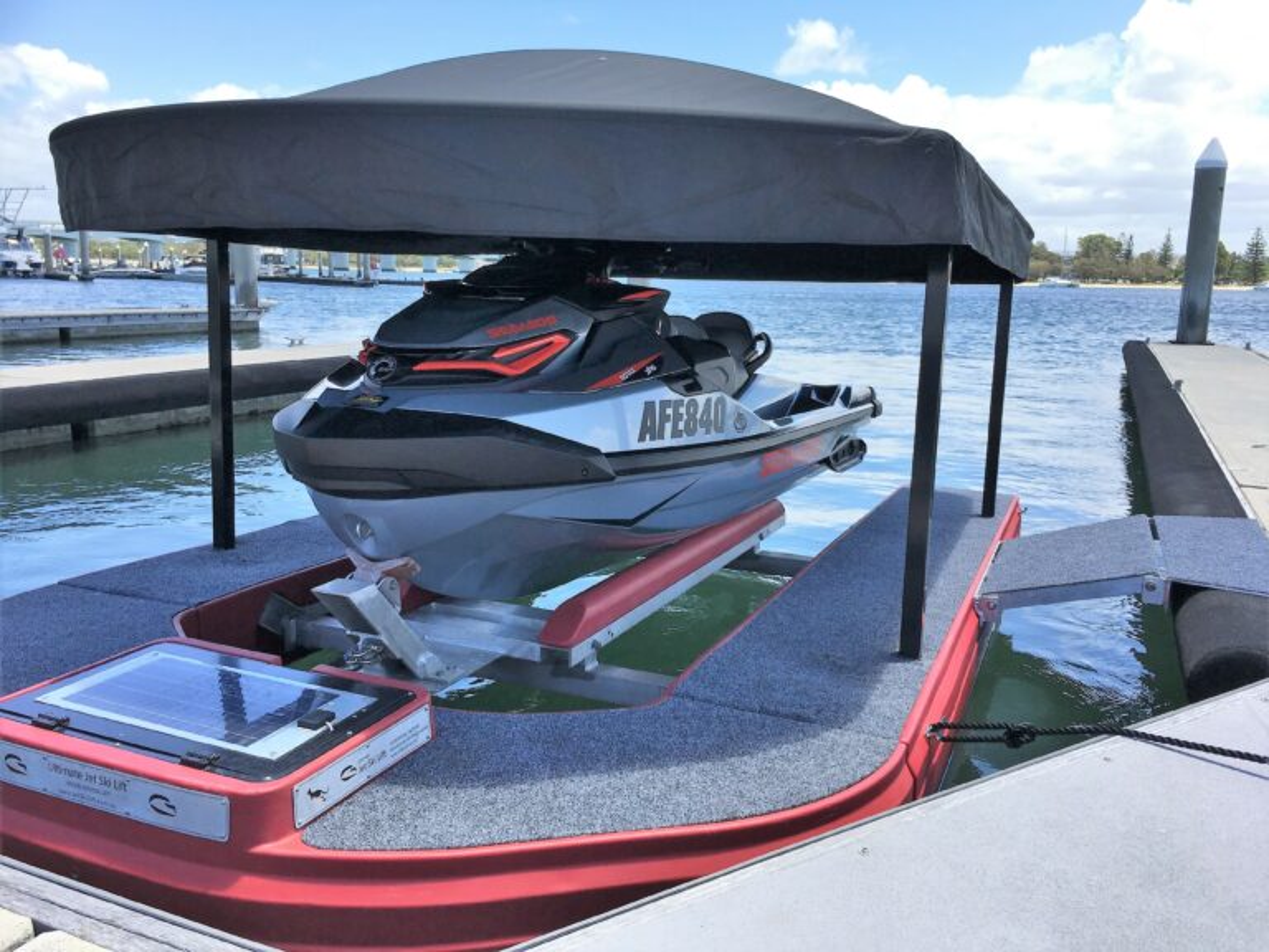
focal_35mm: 29
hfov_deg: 61.7
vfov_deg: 48.2
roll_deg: -1.3
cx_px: 634
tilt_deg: -9.9
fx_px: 1063
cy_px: 476
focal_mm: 4.15
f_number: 2.2
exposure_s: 1/938
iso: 25
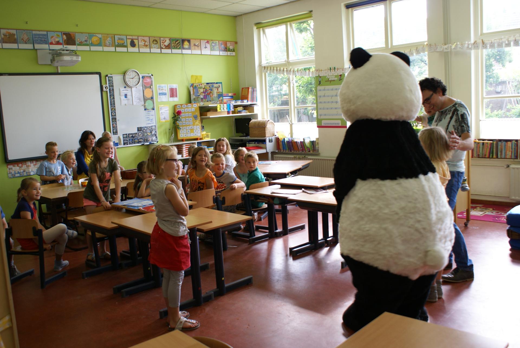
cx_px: 260
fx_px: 477
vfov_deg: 40.1
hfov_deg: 57.2
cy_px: 174
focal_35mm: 33
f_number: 4
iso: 125
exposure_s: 1/40
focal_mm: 22
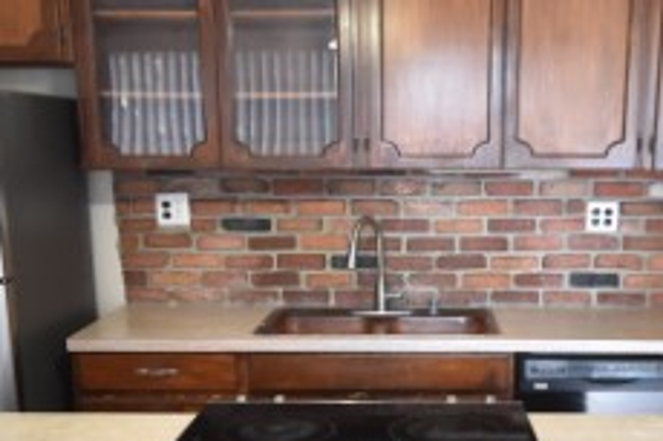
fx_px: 865
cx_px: 415
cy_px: 346
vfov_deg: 28.1
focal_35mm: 47
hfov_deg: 41.6
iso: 800
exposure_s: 1/30
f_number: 3.5
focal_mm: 10
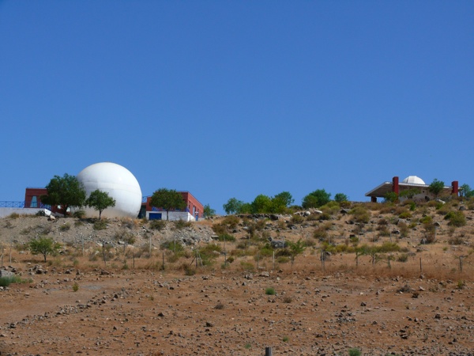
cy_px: 178
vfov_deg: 17.8
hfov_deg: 23.6
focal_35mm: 83
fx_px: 1137
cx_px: 237
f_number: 8
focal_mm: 17.5
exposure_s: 1/400
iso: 100
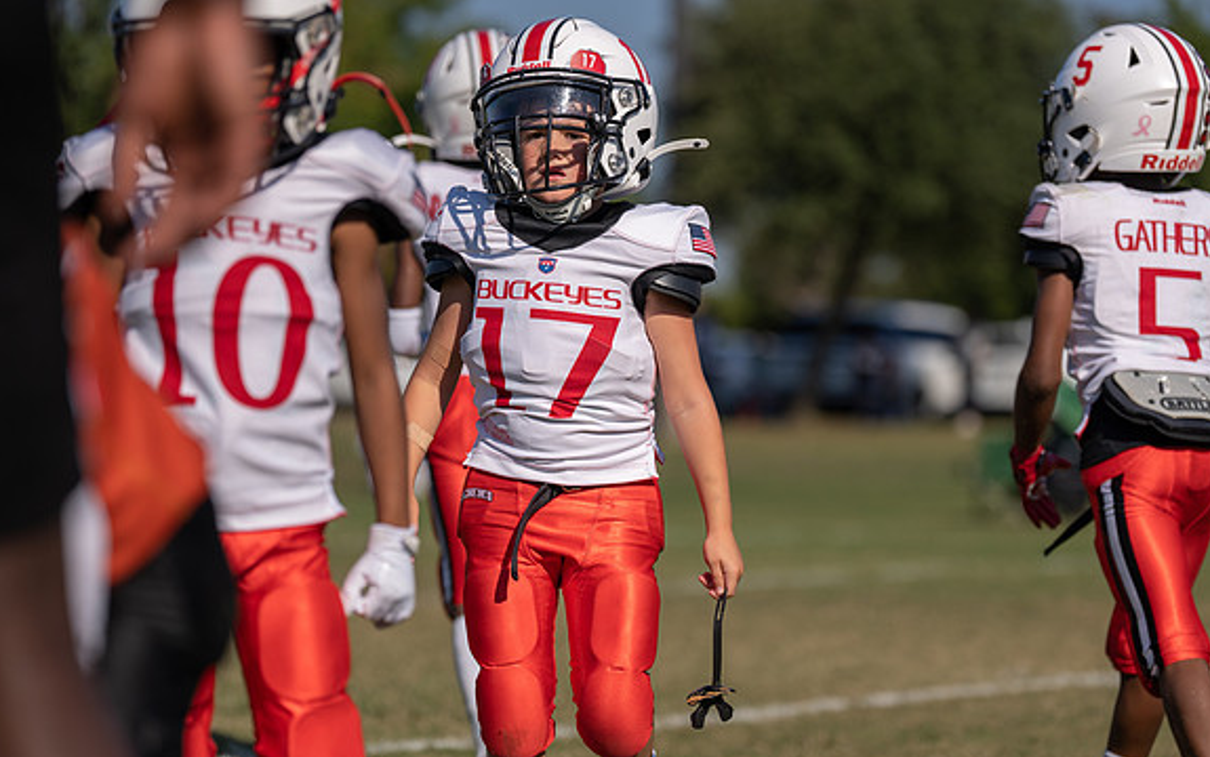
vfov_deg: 9.2
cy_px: 400
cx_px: 604
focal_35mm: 142
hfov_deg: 14.7
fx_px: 4685
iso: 100
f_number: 2.8
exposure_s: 1/3200
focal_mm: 129
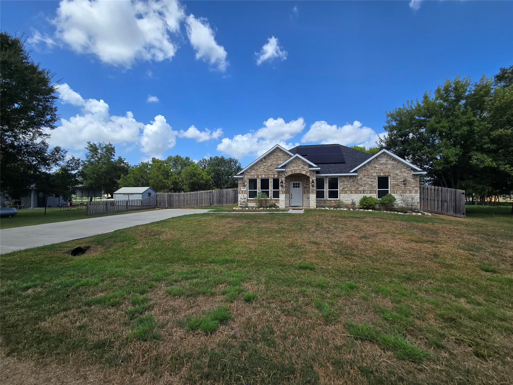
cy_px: 192
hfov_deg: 106.2
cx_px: 256
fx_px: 193
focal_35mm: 13
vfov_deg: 89.9
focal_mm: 2.2
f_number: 2.2
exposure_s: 1/1978
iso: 50
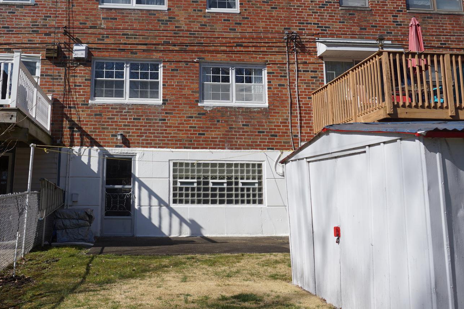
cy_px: 106
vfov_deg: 34.7
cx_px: 179
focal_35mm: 38
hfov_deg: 50.3
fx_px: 489
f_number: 5.6
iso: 100
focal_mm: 16
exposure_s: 1/640
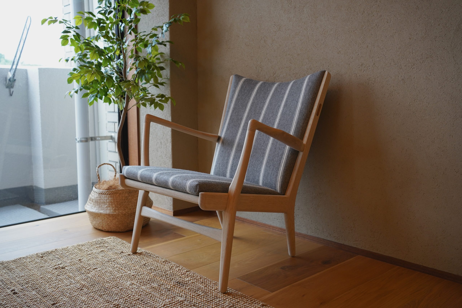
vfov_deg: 37.9
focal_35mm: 35
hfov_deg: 54.4
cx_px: 231
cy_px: 154
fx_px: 449
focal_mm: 35
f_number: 5
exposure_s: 1/40
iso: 640
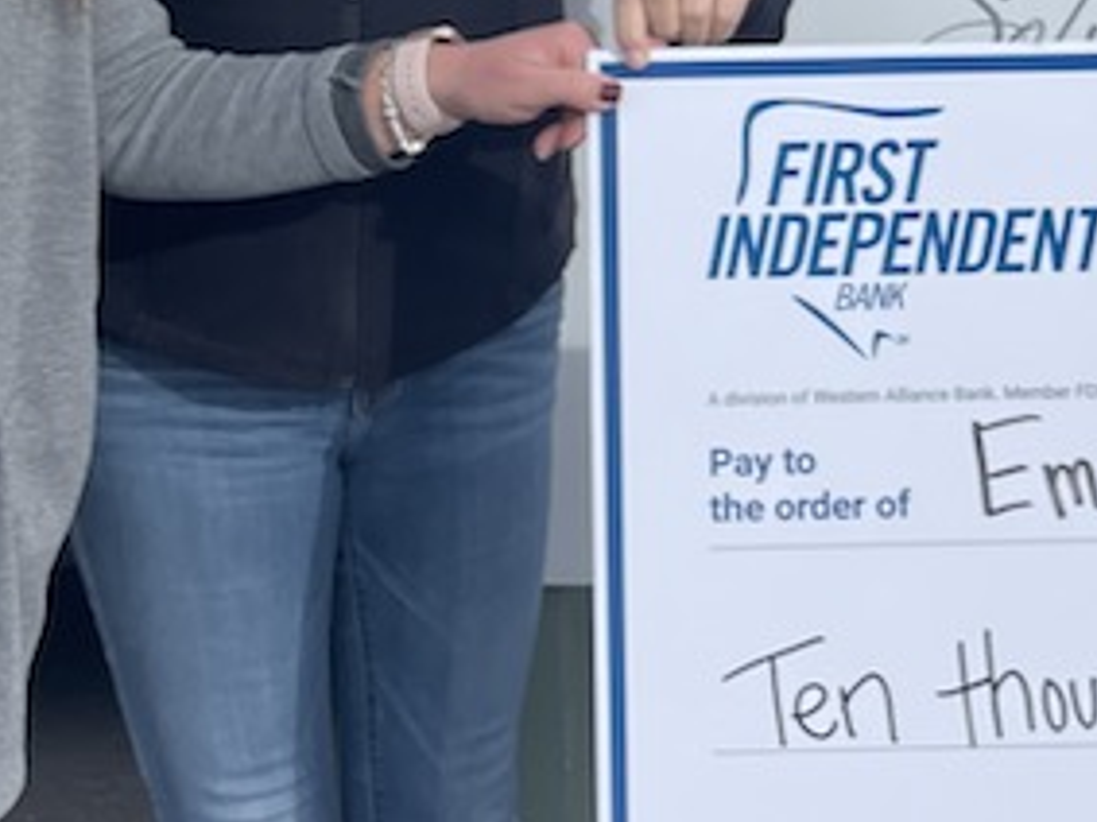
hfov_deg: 20.1
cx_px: 1299
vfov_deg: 15.5
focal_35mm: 92
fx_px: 2914
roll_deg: -0.2
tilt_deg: -9.1
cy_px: -128
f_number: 1.6
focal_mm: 4.2
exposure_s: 1/3509
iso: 32
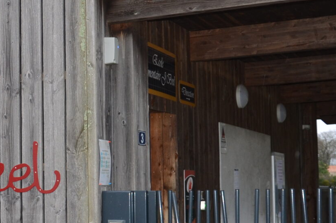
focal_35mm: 98
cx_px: 23
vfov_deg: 14.0
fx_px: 909
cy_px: 113
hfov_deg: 20.5
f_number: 3.8
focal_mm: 21
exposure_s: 1/160
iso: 200
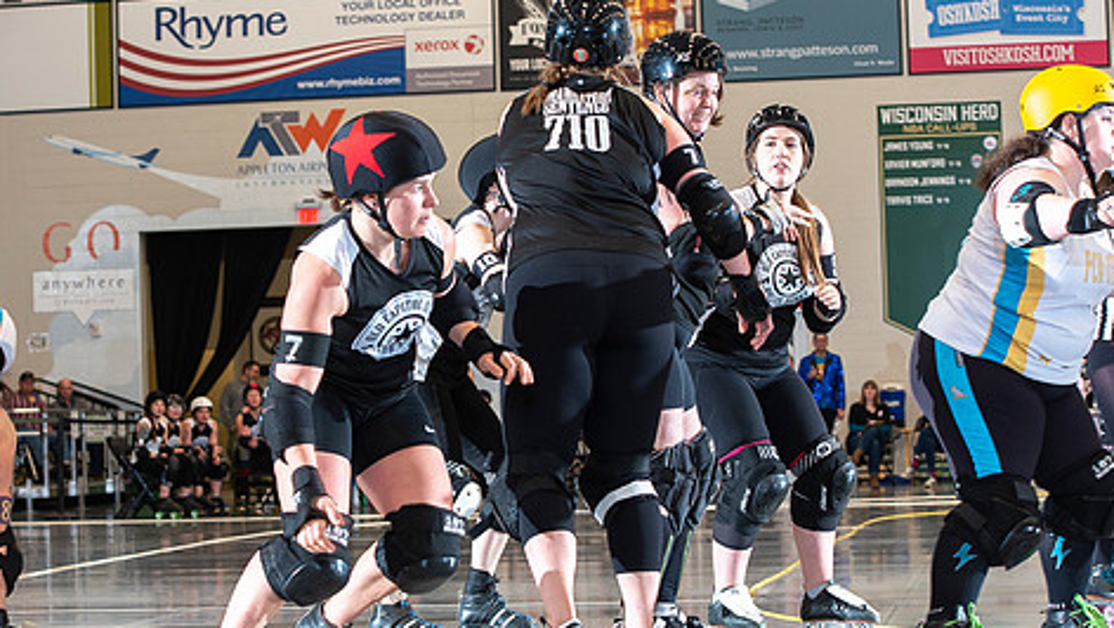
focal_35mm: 106
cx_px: 408
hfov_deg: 20.1
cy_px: 337
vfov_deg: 11.4
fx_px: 3133
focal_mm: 70
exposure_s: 1/160
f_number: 5.6
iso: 500
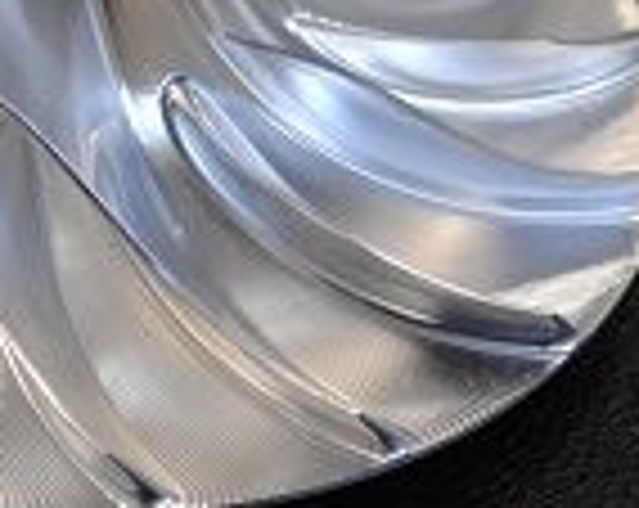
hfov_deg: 9.7
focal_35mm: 199
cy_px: 7
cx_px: 63
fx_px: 3756
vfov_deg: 7.7
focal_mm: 50
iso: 200
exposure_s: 1/30
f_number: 5.6
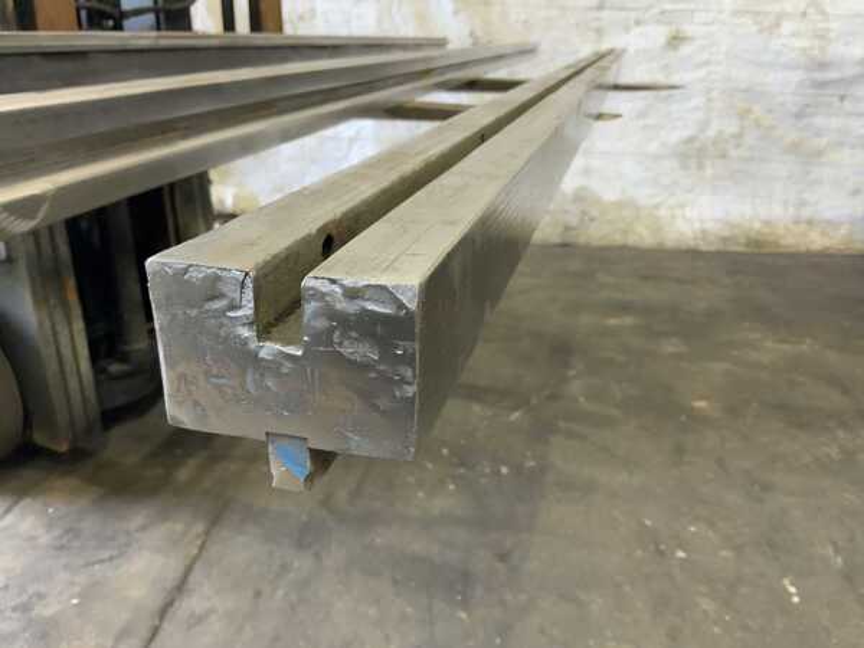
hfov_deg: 61.7
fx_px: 724
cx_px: 432
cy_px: 324
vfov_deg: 48.2
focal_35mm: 29
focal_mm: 3
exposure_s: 1/60
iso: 160
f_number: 1.8
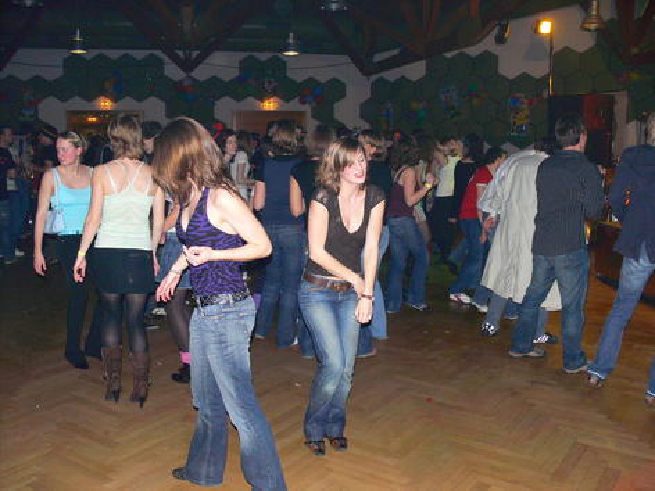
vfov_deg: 40.7
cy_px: 246
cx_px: 328
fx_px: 662
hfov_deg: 52.6
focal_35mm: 35
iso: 200
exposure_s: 1/30
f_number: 2.8
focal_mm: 7.4
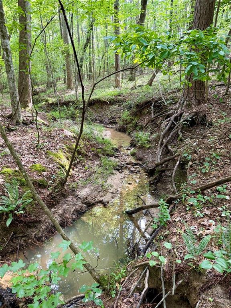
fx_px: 214
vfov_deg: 71.6
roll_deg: +2.6
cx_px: 116
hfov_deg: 56.8
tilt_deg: -18.7
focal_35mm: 24
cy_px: 154
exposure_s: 1/82
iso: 200
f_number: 1.78
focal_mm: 6.76
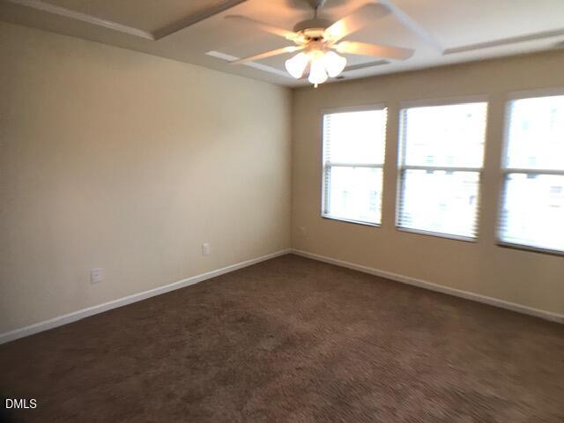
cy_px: 212
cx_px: 282
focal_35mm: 28
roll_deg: +0.0
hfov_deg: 63.4
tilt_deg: -7.6
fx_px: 456
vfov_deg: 49.7
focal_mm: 3.99
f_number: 1.8
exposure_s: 1/20
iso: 40
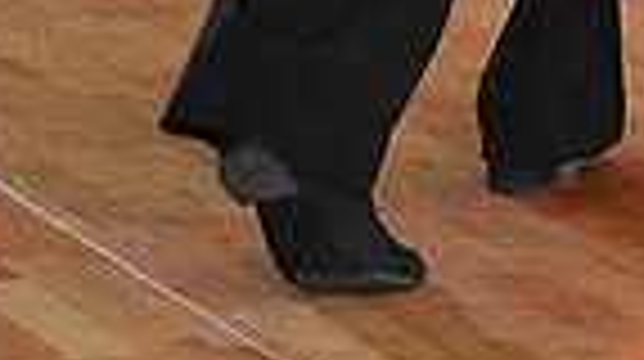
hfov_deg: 4.4
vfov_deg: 2.4
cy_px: -612
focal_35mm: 494
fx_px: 8425
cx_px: 808
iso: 3200
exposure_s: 1/200
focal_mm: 116
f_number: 5.6
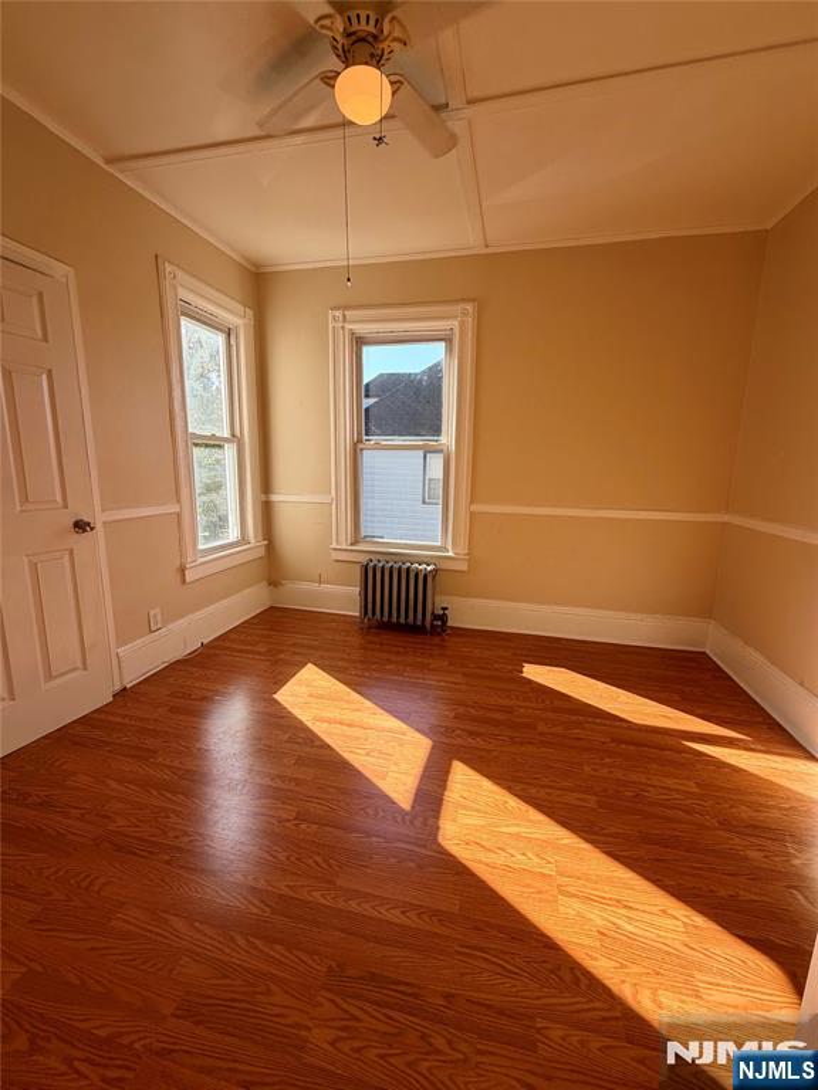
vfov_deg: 102.1
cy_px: 545
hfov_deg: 85.7
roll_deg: -0.8
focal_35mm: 14
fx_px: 441
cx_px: 409
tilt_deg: -9.8
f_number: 2.2
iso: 40
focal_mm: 2.22
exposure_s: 1/230
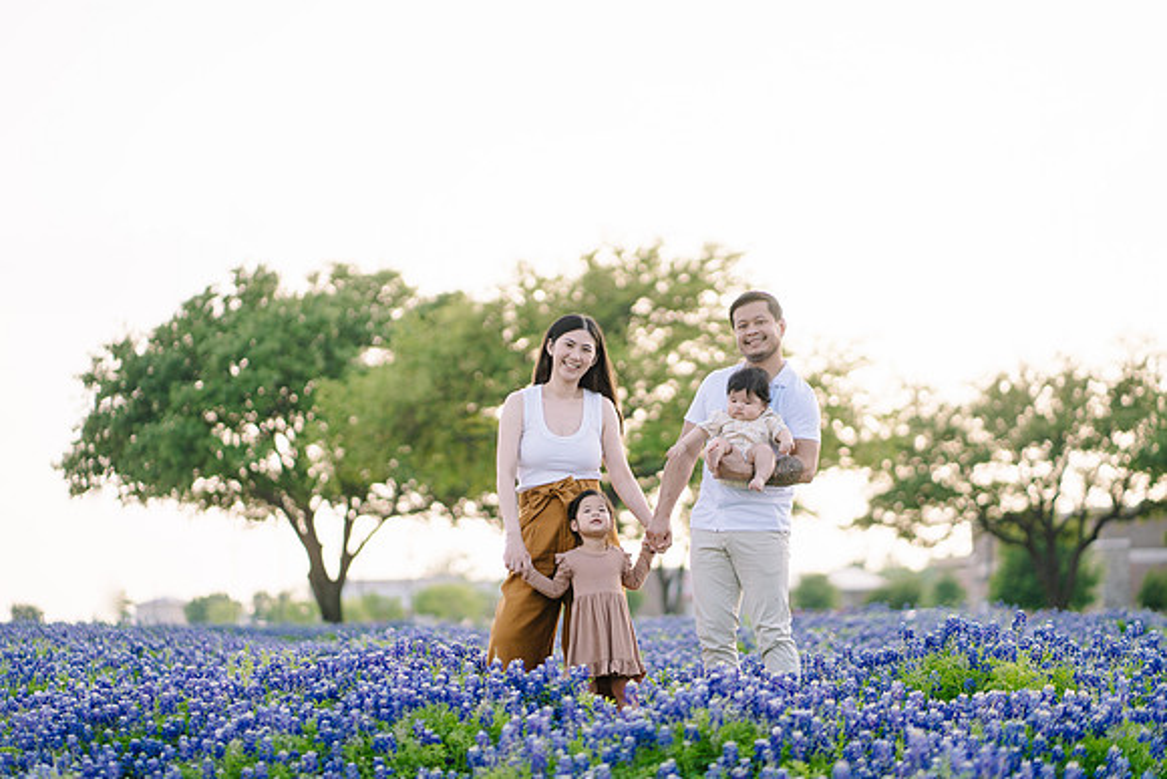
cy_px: 390
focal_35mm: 85
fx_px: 2756
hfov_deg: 23.9
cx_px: 584
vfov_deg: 16.1
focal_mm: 85
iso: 125
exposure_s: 1/2500
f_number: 2
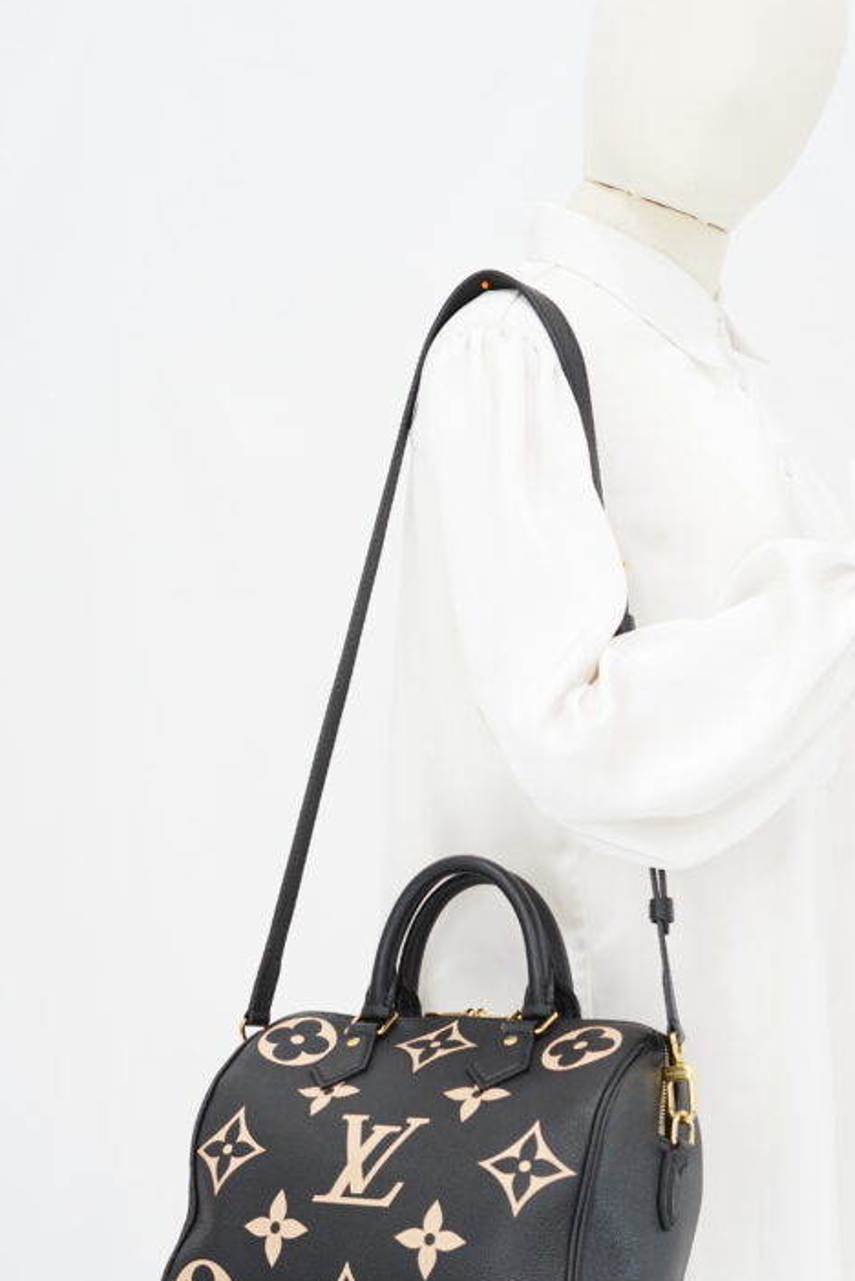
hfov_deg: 18.7
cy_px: 837
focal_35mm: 73
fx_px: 2598
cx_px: 547
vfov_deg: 27.6
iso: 640
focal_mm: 50
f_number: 6.3
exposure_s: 1/6
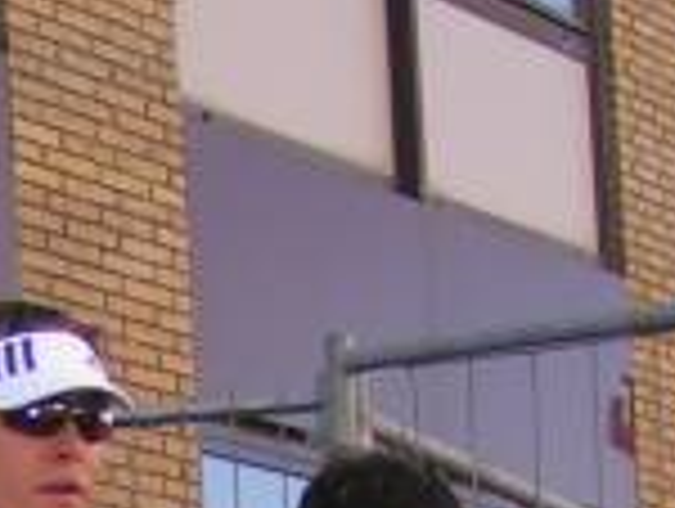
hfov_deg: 10.8
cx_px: -274
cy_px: 1104
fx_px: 3457
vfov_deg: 7.9
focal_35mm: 177
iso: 50
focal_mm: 5.8
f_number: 2.8
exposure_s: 1/250
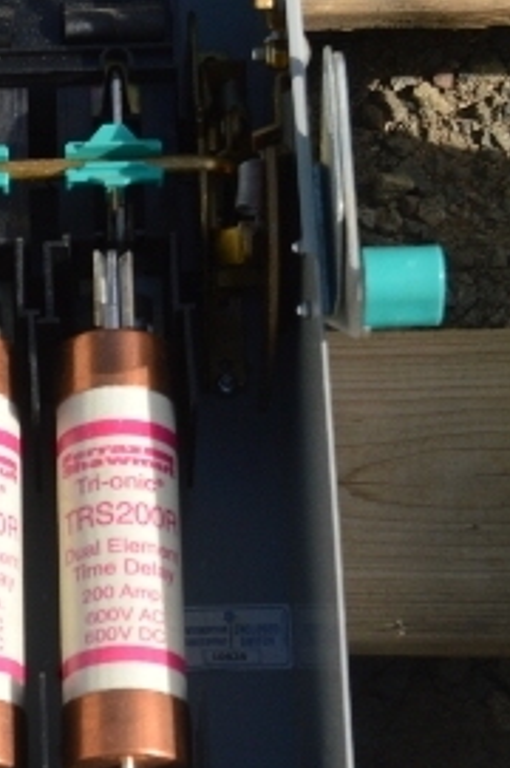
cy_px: 496
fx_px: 3302
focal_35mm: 155
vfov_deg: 13.2
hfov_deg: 8.5
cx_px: -367
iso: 100
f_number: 9
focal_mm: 28
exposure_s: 1/320
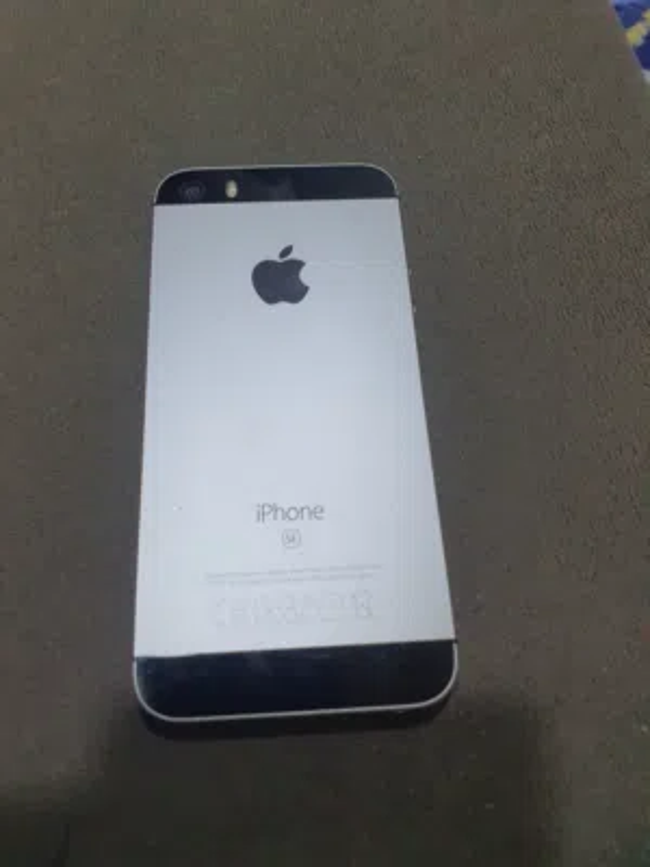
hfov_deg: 53.1
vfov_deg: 67.3
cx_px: 325
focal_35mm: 26
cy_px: 434
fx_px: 651
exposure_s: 1/50
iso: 320
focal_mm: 4.3
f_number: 2.4
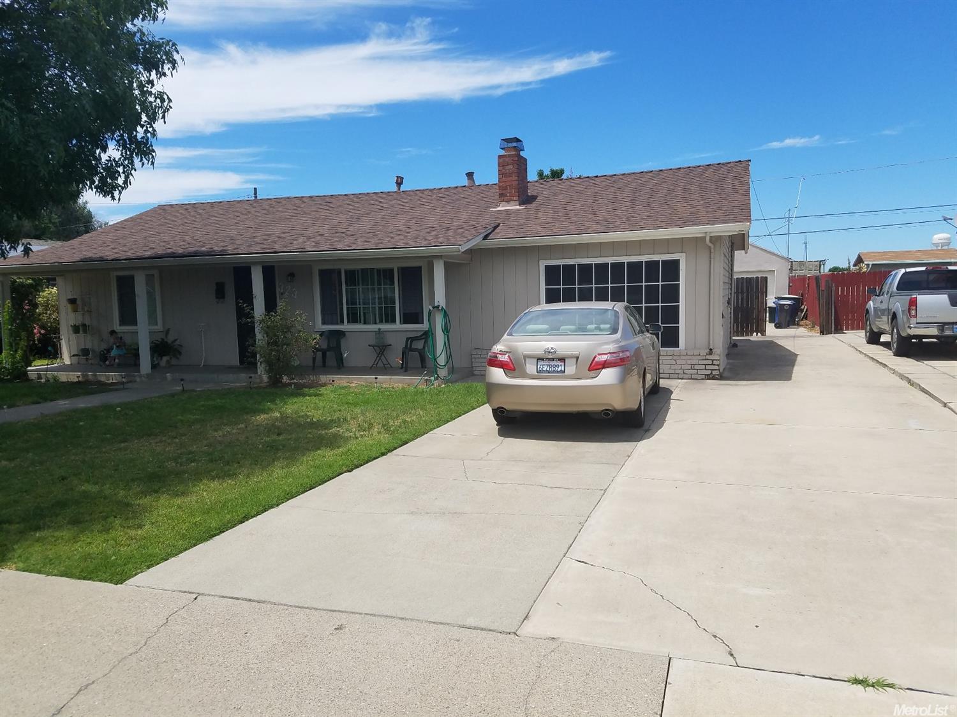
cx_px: 478
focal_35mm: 26
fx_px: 719
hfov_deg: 67.3
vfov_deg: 53.0
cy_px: 358
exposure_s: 1/3336
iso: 50
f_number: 1.7
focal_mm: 4.2
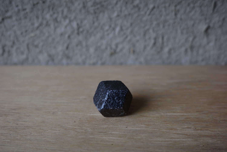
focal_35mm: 40
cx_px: 114
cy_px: 76
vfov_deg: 33.4
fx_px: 252
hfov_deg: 48.5
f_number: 2.8
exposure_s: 1/80
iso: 200
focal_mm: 26
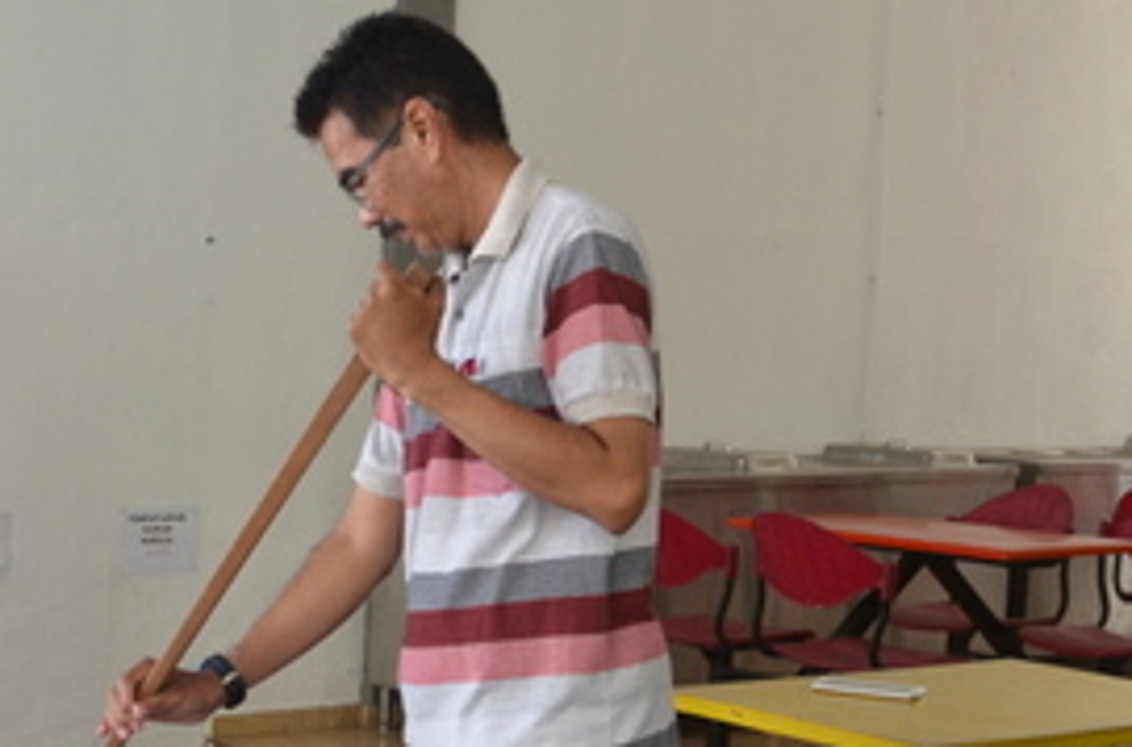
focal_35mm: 78
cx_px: 192
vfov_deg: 17.2
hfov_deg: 25.5
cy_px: 643
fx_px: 2446
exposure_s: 1/60
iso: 500
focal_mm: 22
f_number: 4
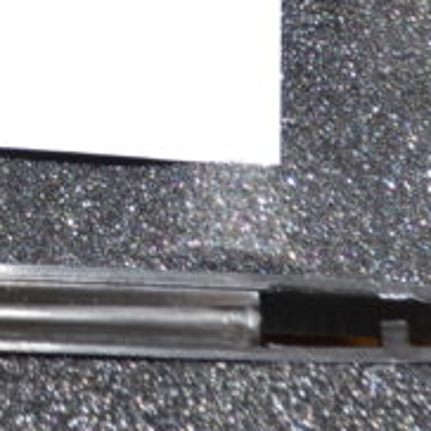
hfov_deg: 5.8
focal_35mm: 287
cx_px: -689
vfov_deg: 6.0
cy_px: -262
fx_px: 4043
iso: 100
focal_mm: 40
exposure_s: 1/60
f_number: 7.1
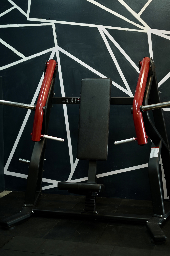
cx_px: 85
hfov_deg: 27.0
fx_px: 354
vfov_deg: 39.6
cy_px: 128
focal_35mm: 50
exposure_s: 1/100
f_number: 1.8
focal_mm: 50
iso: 640
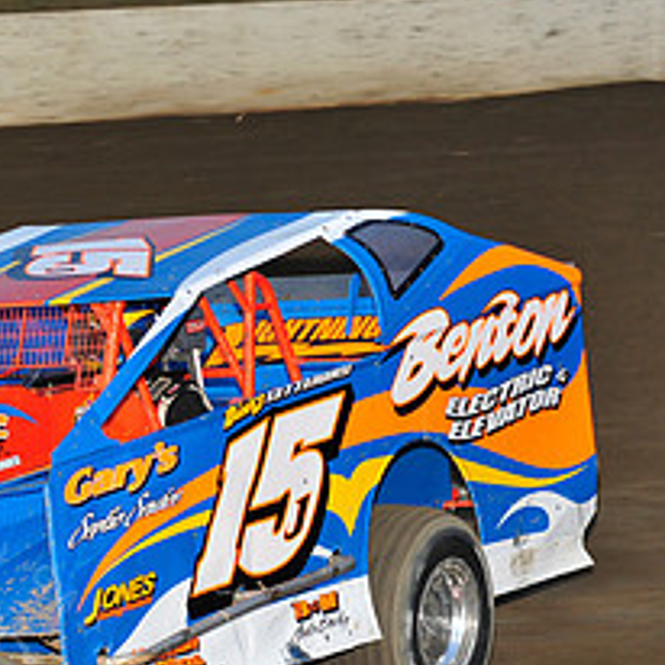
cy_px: 426
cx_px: -68
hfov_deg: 8.4
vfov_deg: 8.5
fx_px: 4477
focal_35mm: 206
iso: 640
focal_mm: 86
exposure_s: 1/320
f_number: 6.3
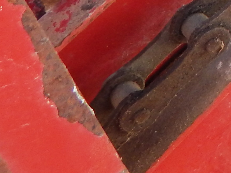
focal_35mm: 116
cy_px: -133
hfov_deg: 13.6
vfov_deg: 11.8
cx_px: 504
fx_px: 774
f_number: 3
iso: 125
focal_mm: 4
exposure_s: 1/125
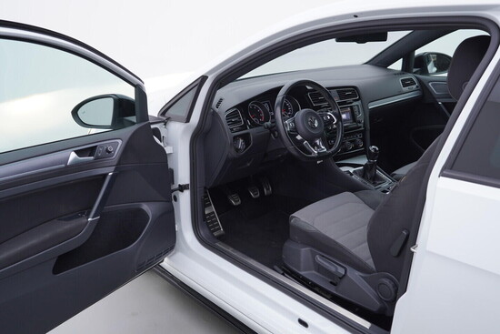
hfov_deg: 53.1
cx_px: 250
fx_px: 500
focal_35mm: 36
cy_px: 167
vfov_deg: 36.9
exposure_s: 1/60
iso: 125
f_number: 3.5
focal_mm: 24
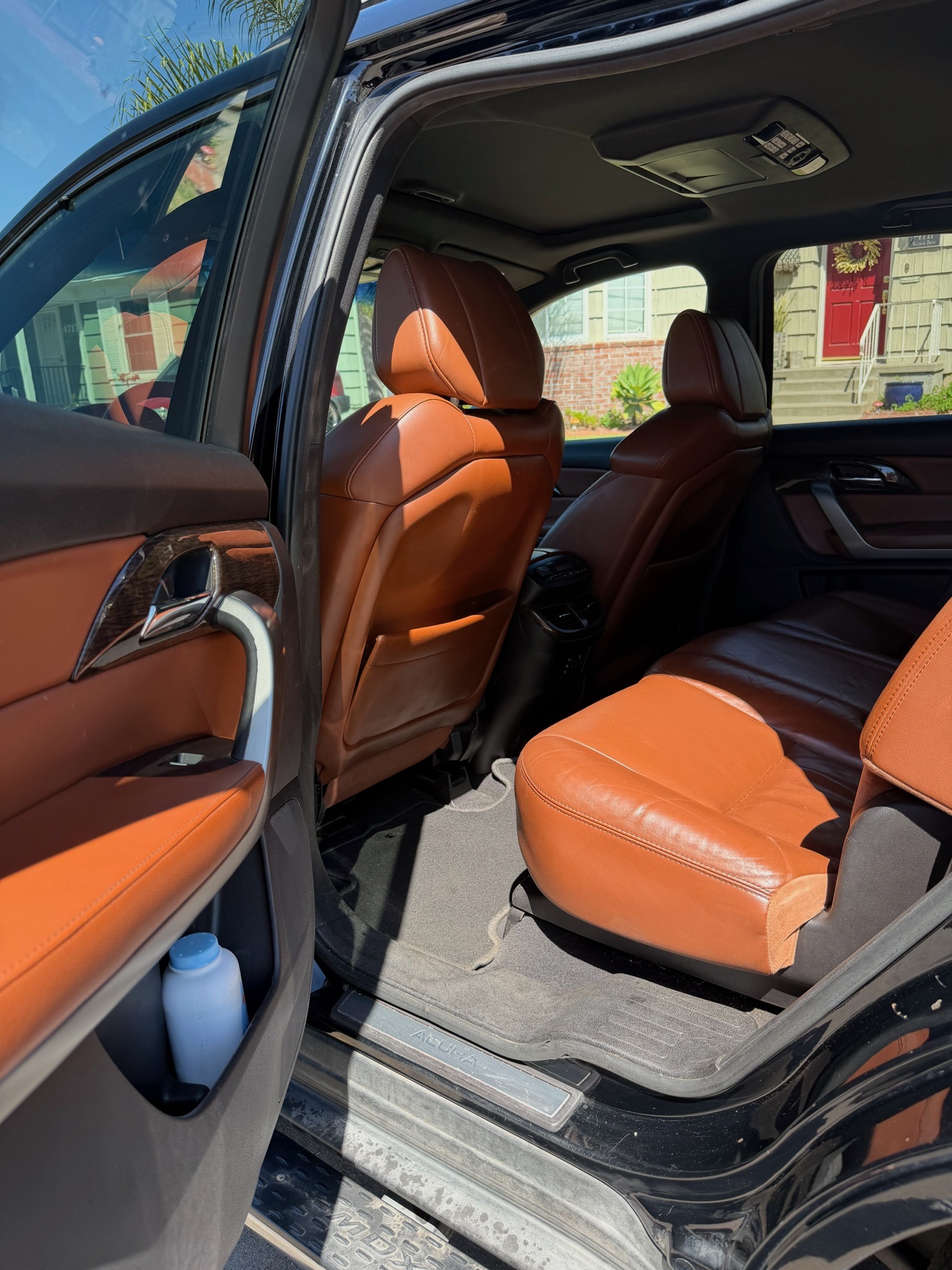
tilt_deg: -16.6
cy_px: 635
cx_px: 476
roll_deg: +2.7
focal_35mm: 24
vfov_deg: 71.6
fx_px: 880
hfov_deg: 56.8
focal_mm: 6.76
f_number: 1.78
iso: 80
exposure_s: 1/607
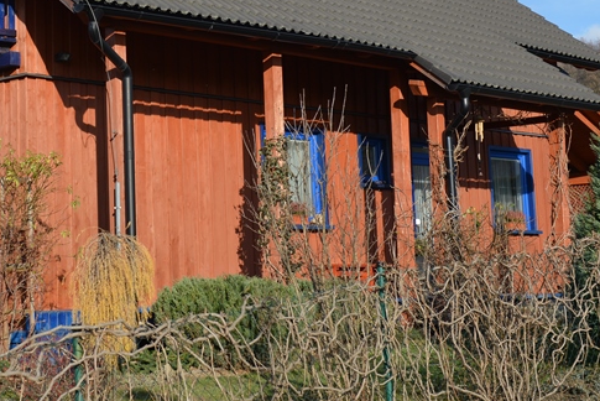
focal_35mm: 76
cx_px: 115
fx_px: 1267
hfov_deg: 26.1
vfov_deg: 17.9
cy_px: 110
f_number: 5.6
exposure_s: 1/800
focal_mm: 36
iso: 200
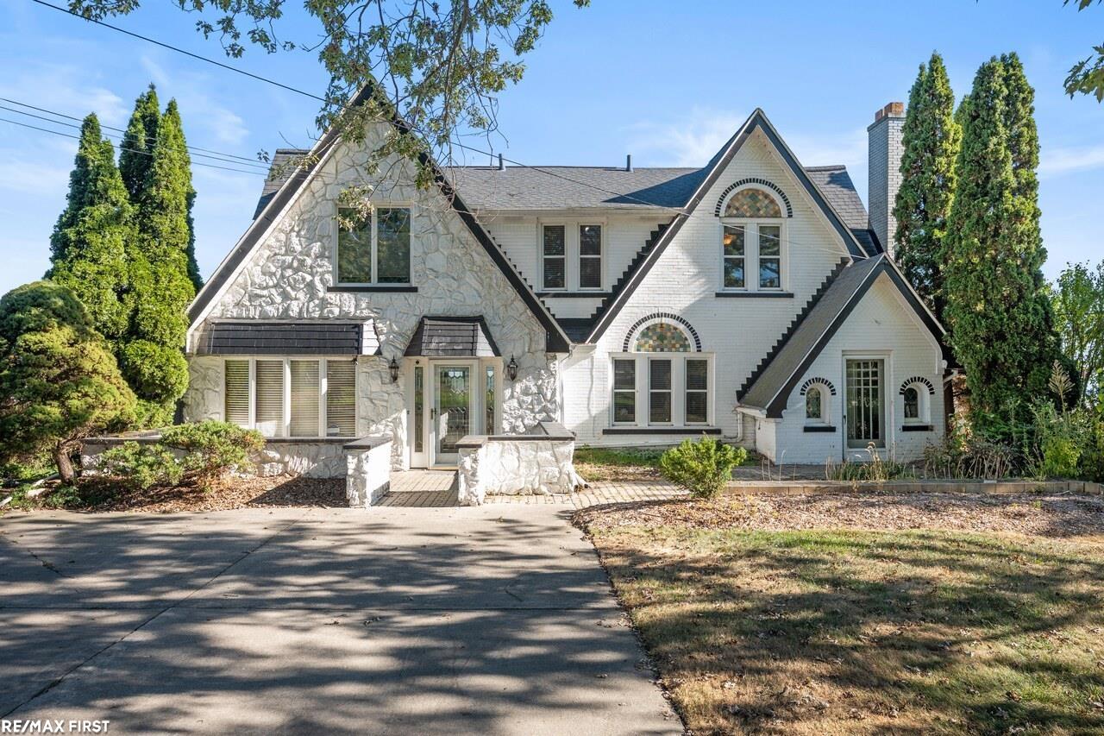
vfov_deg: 53.1
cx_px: 552
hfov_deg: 73.8
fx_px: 736
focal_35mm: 24
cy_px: 368
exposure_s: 1/30
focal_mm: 24
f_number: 7.1
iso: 50
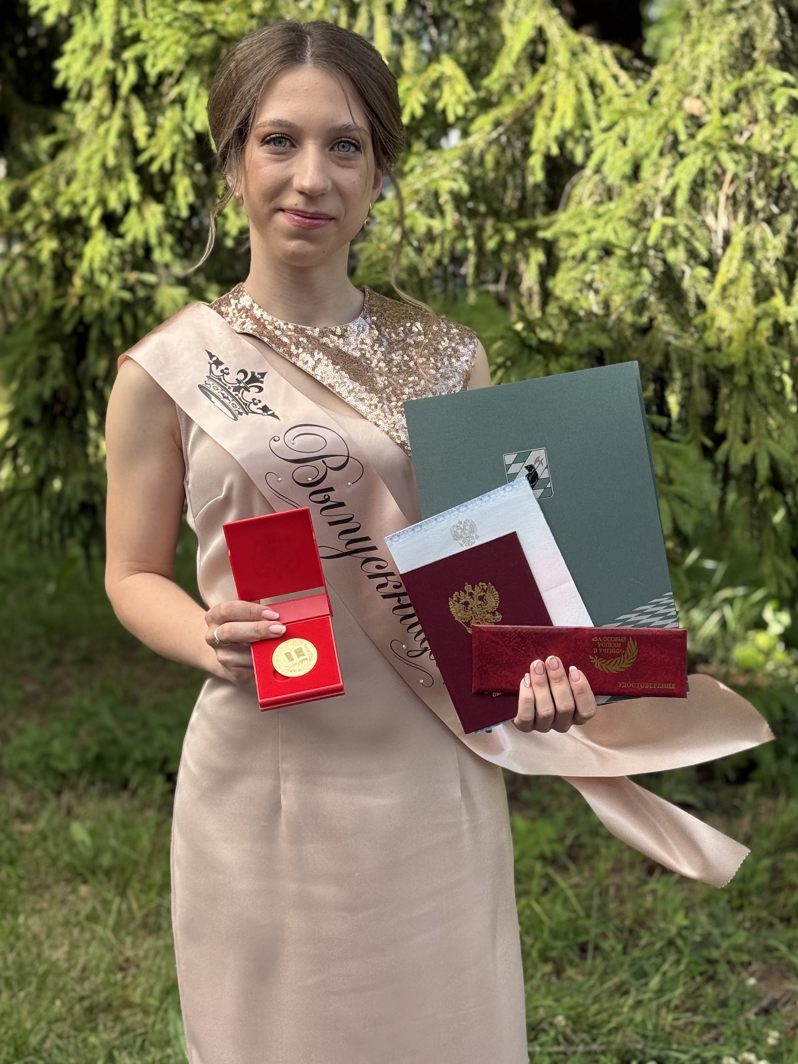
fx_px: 1783
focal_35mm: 58
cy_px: 571
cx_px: 392
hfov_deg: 25.2
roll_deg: +1.5
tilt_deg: -10.7
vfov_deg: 33.2
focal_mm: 6.76
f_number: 1.78
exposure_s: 1/855
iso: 64
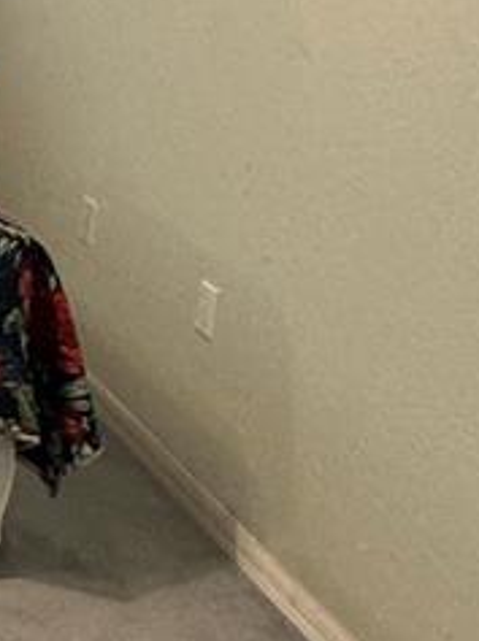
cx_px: -493
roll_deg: -1.6
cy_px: 151
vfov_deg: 27.0
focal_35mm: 71
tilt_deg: -17.3
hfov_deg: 15.9
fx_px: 1314
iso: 400
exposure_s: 1/60
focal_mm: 2.22
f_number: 2.2
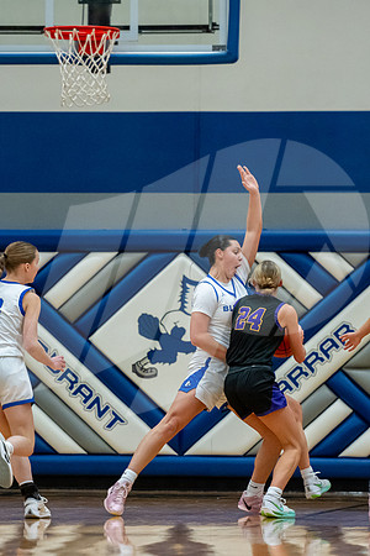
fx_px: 4118
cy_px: 279
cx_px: 188
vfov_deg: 7.7
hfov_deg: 5.1
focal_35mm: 267
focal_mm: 165
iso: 6400
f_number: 2.8
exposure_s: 1/1000
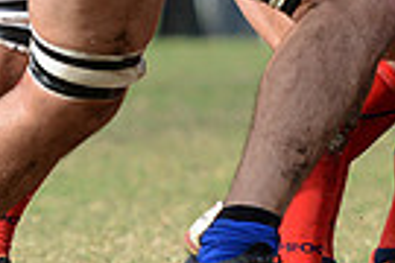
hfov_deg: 2.5
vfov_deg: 1.6
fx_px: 9161
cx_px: 471
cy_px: -285
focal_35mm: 835
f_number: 4
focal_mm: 195
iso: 400
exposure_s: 1/800
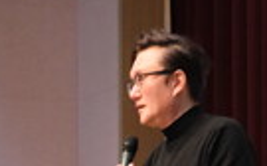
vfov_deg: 5.6
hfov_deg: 9.2
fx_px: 1650
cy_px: 324
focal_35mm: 227
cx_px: 235
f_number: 6.3
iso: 6400
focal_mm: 33
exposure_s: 1/45
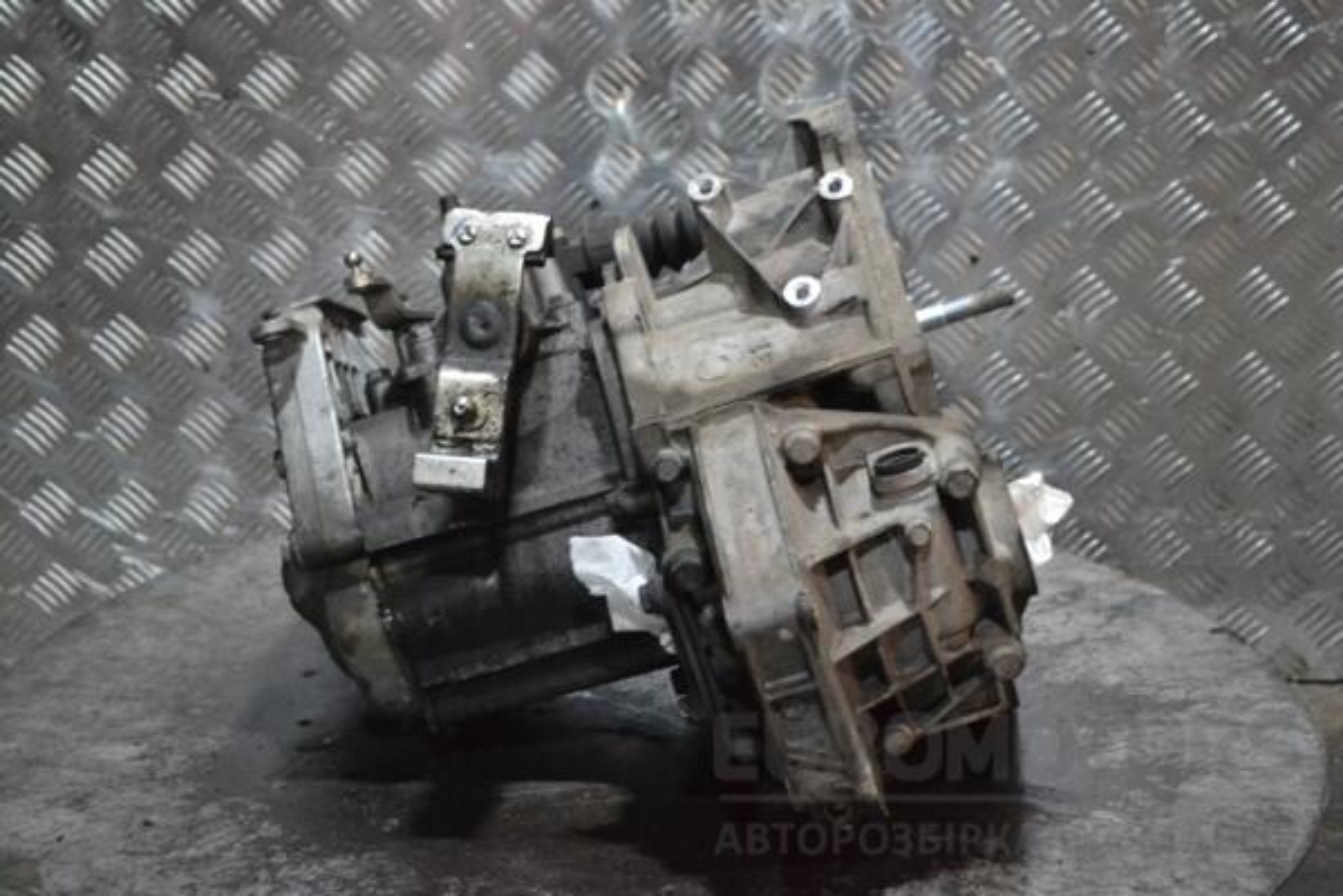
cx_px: 672
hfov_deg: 29.9
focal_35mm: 68
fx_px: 2518
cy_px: 448
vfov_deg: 20.2
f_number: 5.3
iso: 3200
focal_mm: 45
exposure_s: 1/60
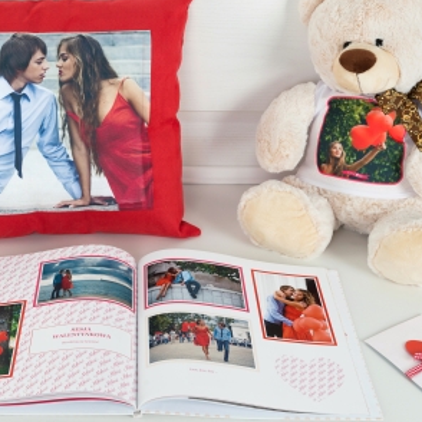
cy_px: 174
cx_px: 131
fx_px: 910
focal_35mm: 66
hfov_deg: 25.9
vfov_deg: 26.1
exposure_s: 1/100
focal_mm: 38
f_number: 9
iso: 200
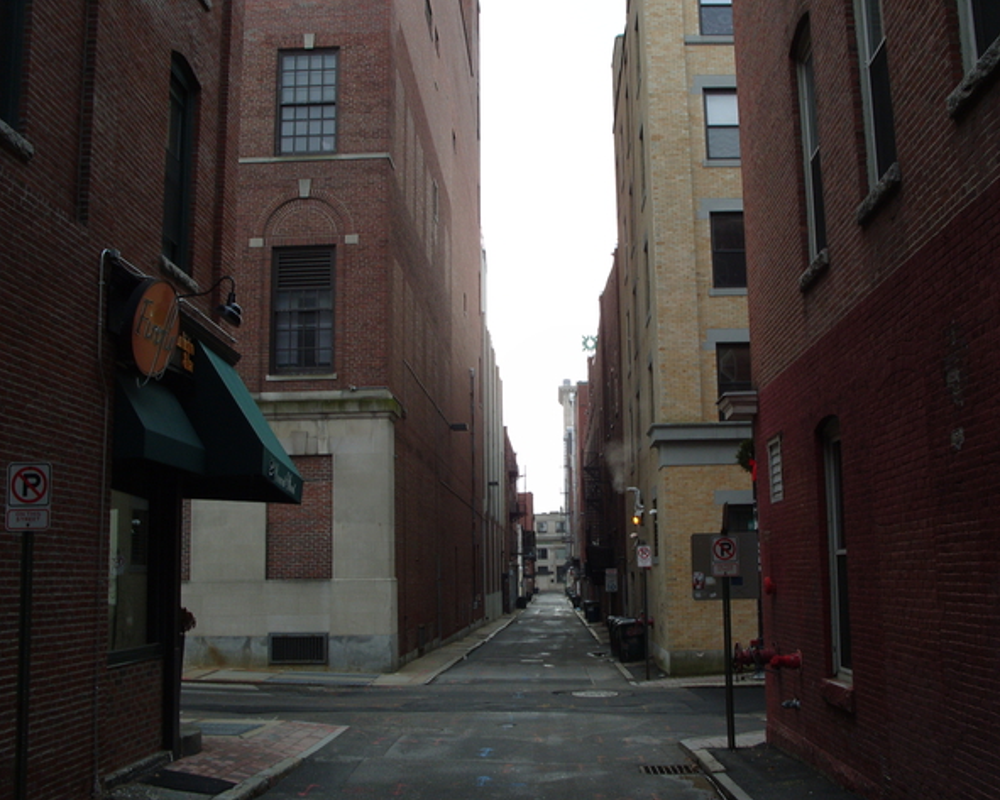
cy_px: 401
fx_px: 1095
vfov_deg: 40.1
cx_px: 536
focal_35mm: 37
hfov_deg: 49.0
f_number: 4.8
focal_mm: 7.8
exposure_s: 1/180
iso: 80
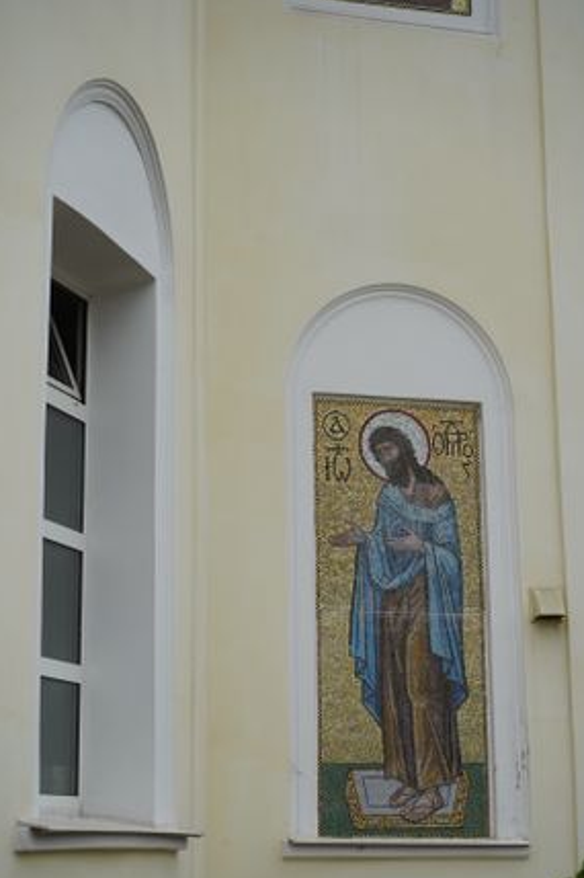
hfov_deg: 18.7
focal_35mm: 73
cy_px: 462
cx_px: 306
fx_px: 1778
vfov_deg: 27.7
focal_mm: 67
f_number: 7.1
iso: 100
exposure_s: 1/250
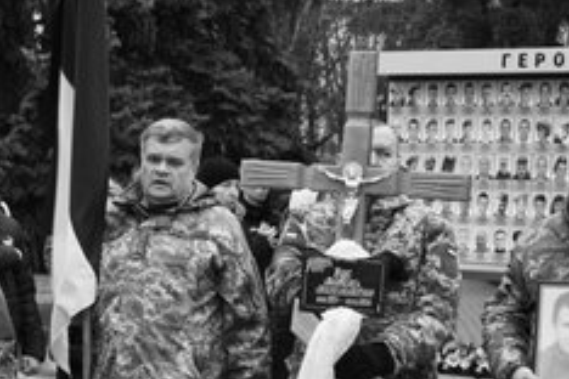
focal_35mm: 123
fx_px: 1944
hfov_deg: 16.7
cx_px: 267
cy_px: 317
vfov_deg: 11.1
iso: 125
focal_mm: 48
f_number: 4.5
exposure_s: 1/50
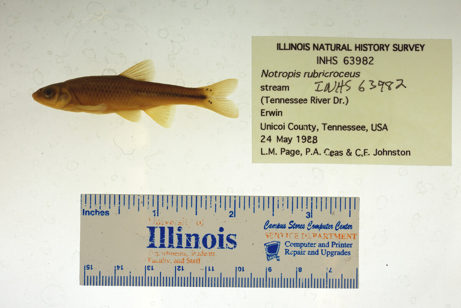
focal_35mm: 60
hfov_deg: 33.4
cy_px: 154
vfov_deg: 22.6
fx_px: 769
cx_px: 230
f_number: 10
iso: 100
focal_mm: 60
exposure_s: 1/200
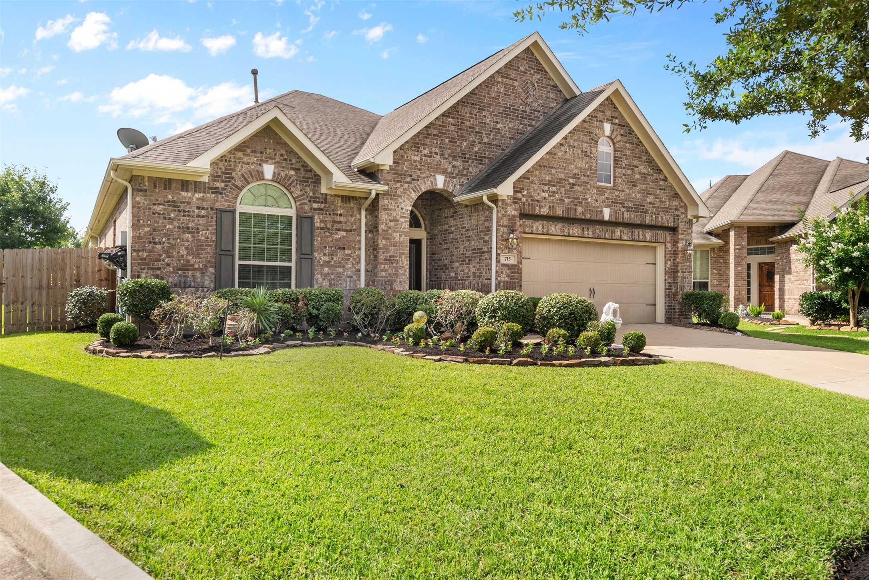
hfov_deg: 71.5
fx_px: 604
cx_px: 434
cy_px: 290
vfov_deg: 51.3
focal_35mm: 25
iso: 250
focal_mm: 25
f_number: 9
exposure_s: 1/320
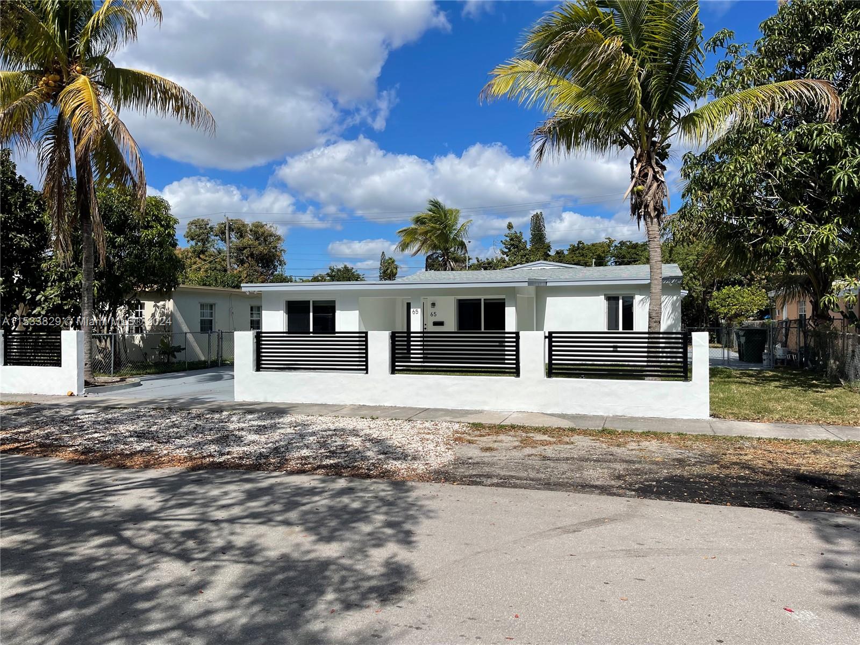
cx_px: 430
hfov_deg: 69.4
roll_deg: +0.2
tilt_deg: +0.1
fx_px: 621
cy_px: 322
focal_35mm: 25
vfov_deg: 54.9
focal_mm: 5.1
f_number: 1.6
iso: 32
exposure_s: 1/7937
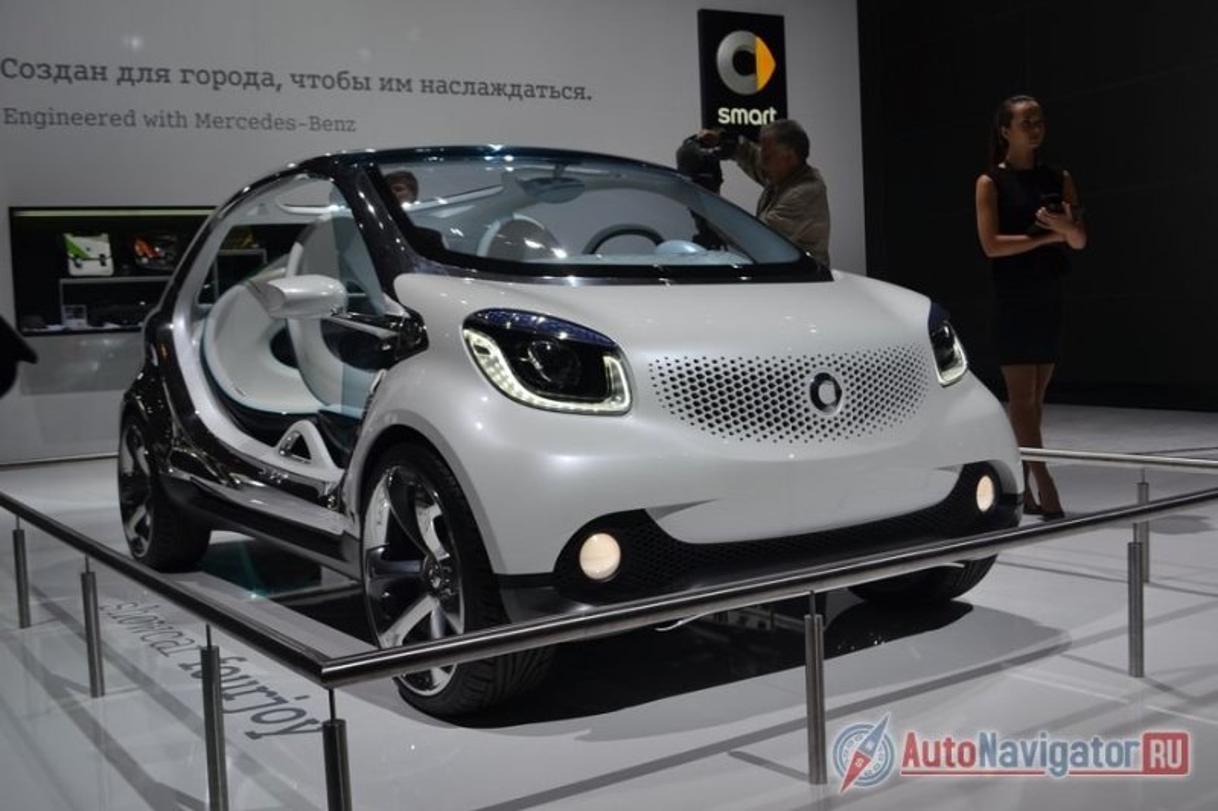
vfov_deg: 36.9
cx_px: 609
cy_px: 406
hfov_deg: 53.1
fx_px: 1218
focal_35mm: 36
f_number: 5.6
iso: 140
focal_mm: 24
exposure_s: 1/125
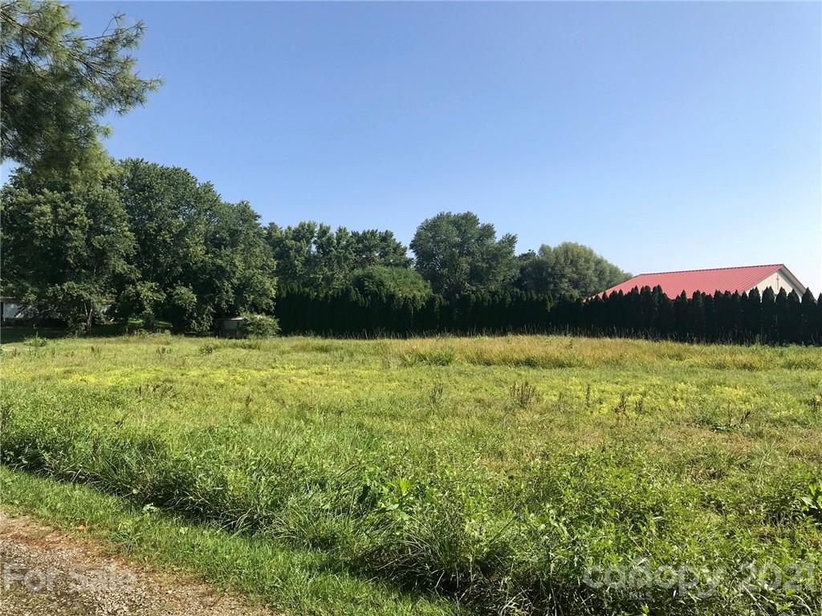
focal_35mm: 28
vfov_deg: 49.7
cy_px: 308
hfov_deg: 63.4
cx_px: 411
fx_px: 665
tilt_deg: +3.8
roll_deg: +0.1
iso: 20
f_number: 1.8
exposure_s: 1/1623
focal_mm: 3.99
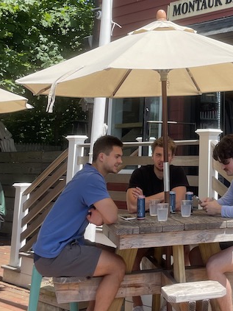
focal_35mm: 63
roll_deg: +0.4
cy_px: 35
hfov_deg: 22.6
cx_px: 220
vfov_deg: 29.5
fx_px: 566
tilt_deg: +12.8
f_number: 1.6
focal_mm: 4.2
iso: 32
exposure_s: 1/1276
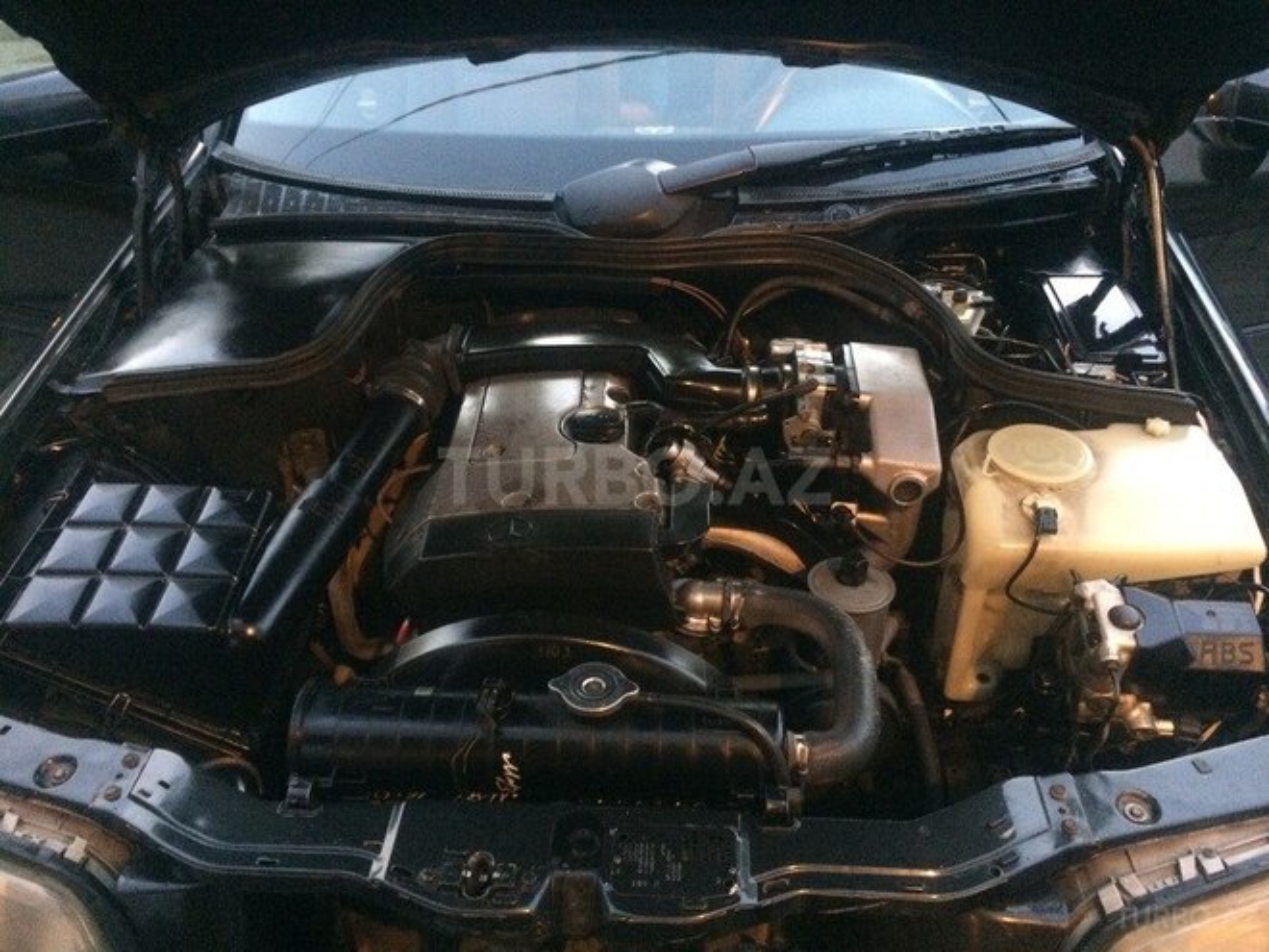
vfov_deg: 48.2
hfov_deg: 61.7
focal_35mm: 29
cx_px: 634
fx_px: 1063
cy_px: 476
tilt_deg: -38.2
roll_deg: -1.8
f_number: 2.2
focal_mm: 4.15
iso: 400
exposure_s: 1/17
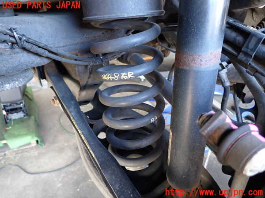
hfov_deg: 69.4
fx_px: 191
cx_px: 132
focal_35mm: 25
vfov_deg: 54.9
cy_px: 99
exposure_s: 1/30
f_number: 2
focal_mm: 4.5
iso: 250
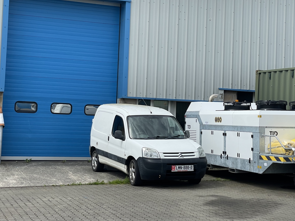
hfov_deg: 29.0
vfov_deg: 21.9
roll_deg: -2.5
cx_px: 154
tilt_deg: +3.4
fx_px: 571
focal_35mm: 67
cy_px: 84
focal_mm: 6
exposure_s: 1/1653
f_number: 2
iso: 25
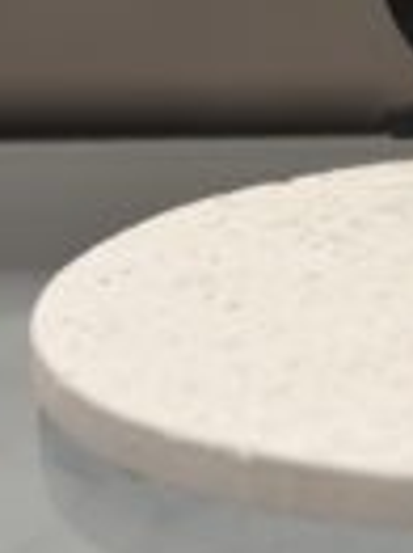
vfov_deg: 13.4
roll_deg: -0.2
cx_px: 560
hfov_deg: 9.9
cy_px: 165
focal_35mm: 147
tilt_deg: -16.7
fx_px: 2342
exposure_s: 1/50
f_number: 1.78
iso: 64
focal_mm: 6.76
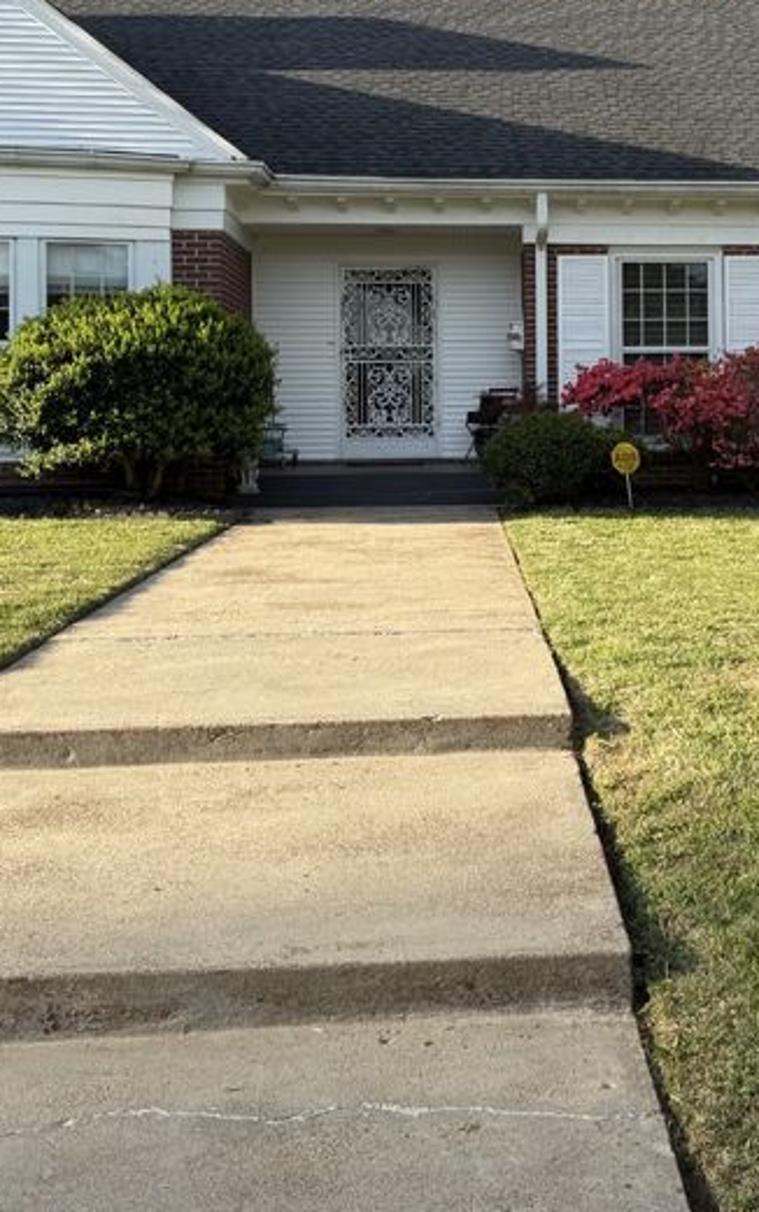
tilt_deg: +2.5
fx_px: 1653
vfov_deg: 39.7
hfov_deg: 25.3
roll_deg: +0.8
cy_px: 377
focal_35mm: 50
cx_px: 636
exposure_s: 1/1271
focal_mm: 6.76
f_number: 1.78
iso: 80
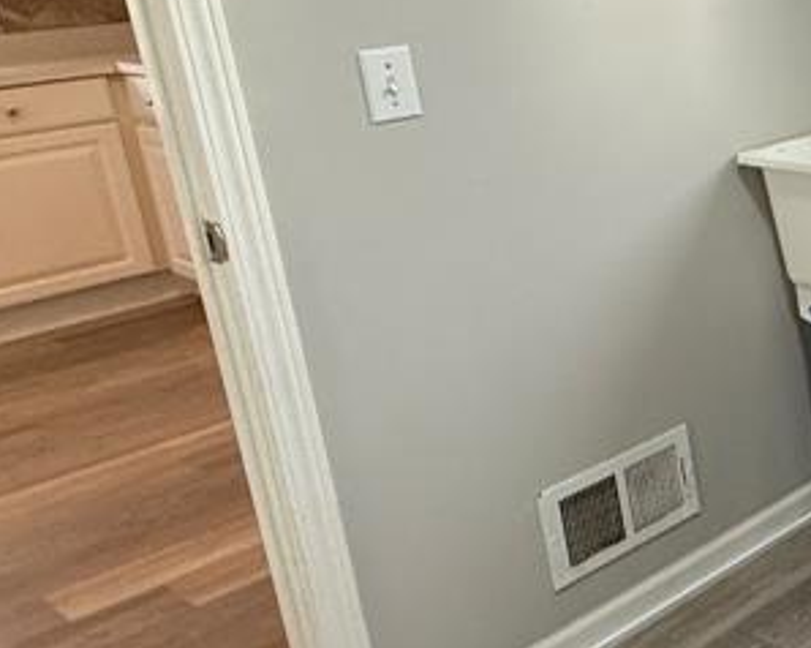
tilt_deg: -11.8
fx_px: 1127
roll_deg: +2.5
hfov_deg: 27.6
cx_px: 1208
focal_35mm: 47
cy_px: 131
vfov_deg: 31.2
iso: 250
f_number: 2.2
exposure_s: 1/120
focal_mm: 2.22
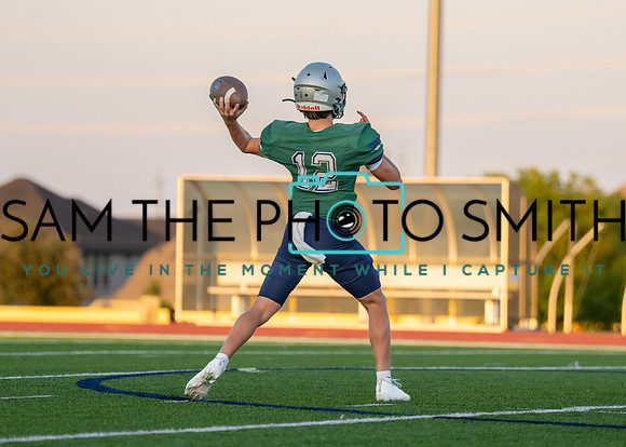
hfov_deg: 6.6
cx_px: 345
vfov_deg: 4.7
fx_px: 5457
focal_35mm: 307
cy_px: 178
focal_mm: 164
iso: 400
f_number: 2.8
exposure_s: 1/1250
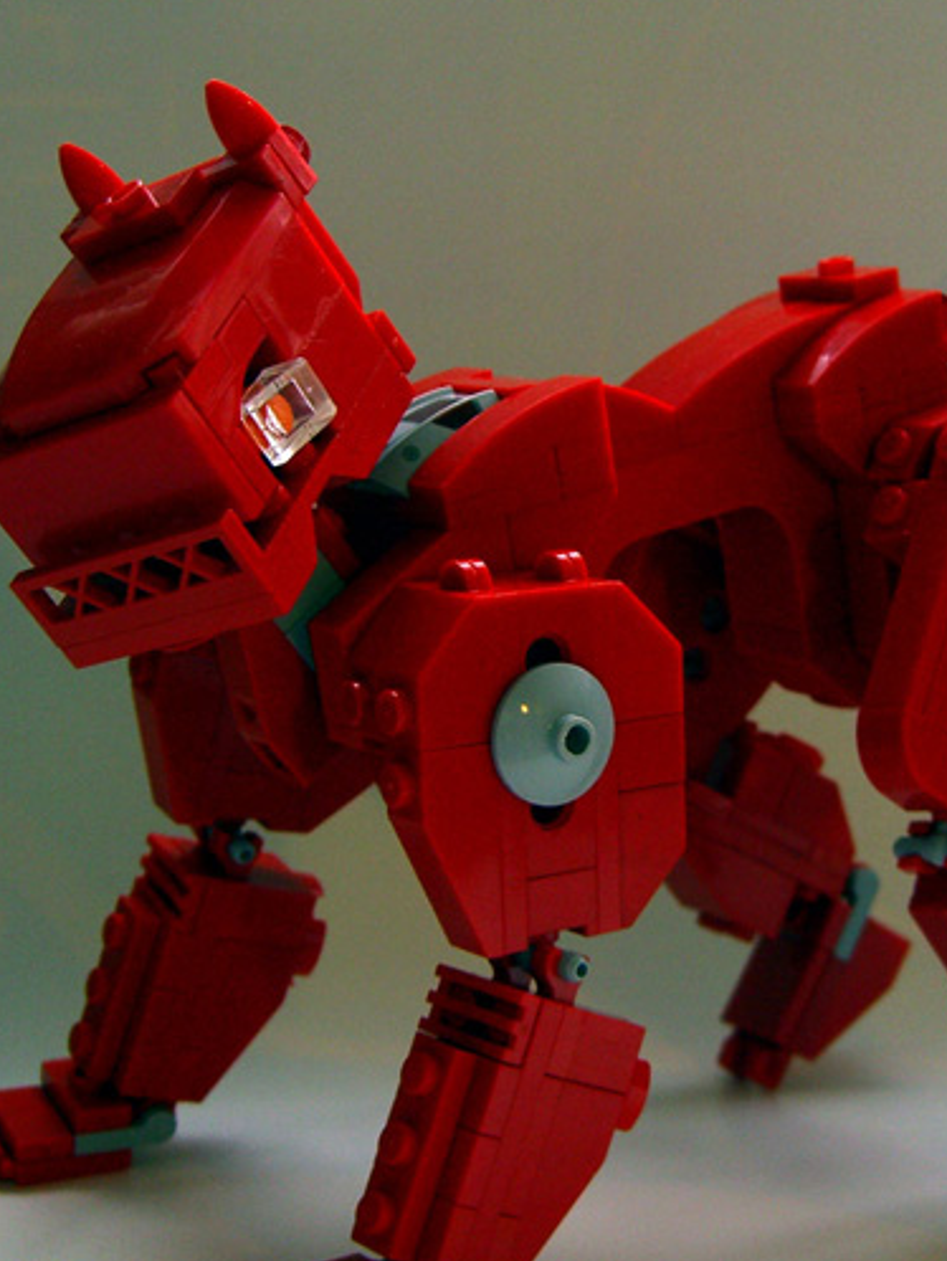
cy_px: 681
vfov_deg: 31.7
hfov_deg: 23.9
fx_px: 2223
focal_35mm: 61
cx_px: 638
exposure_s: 1/160
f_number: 2.8
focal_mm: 7.9
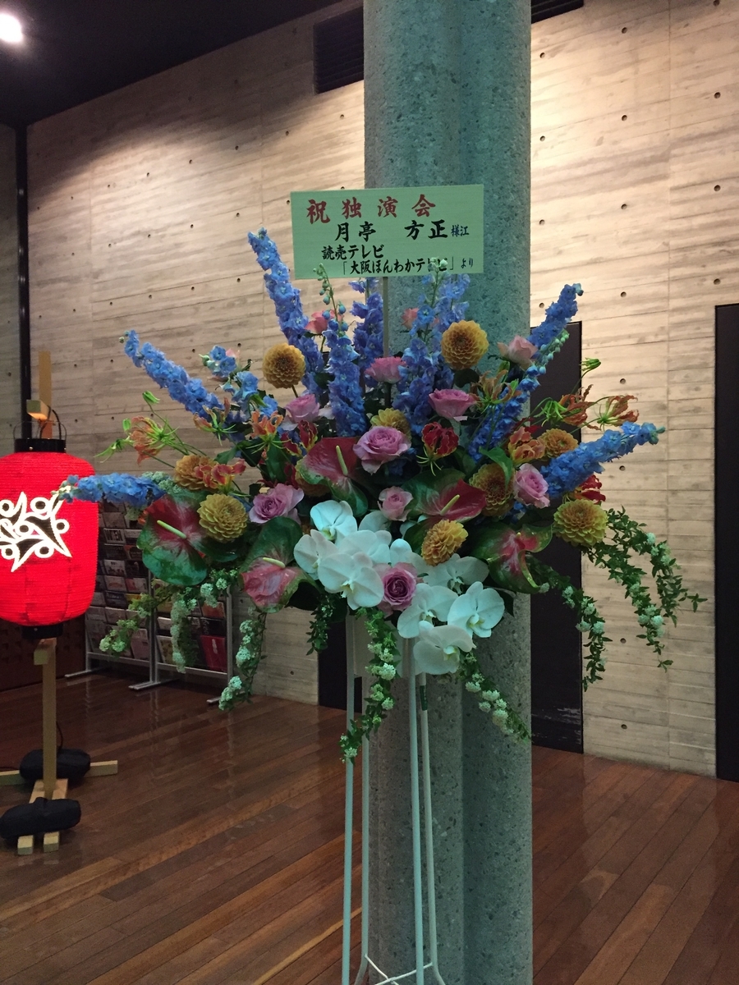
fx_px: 825
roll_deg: +0.1
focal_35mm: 29
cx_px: 370
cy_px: 492
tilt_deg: +0.6
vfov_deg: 61.7
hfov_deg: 48.2
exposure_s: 1/15
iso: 320
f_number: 2.2
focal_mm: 4.15
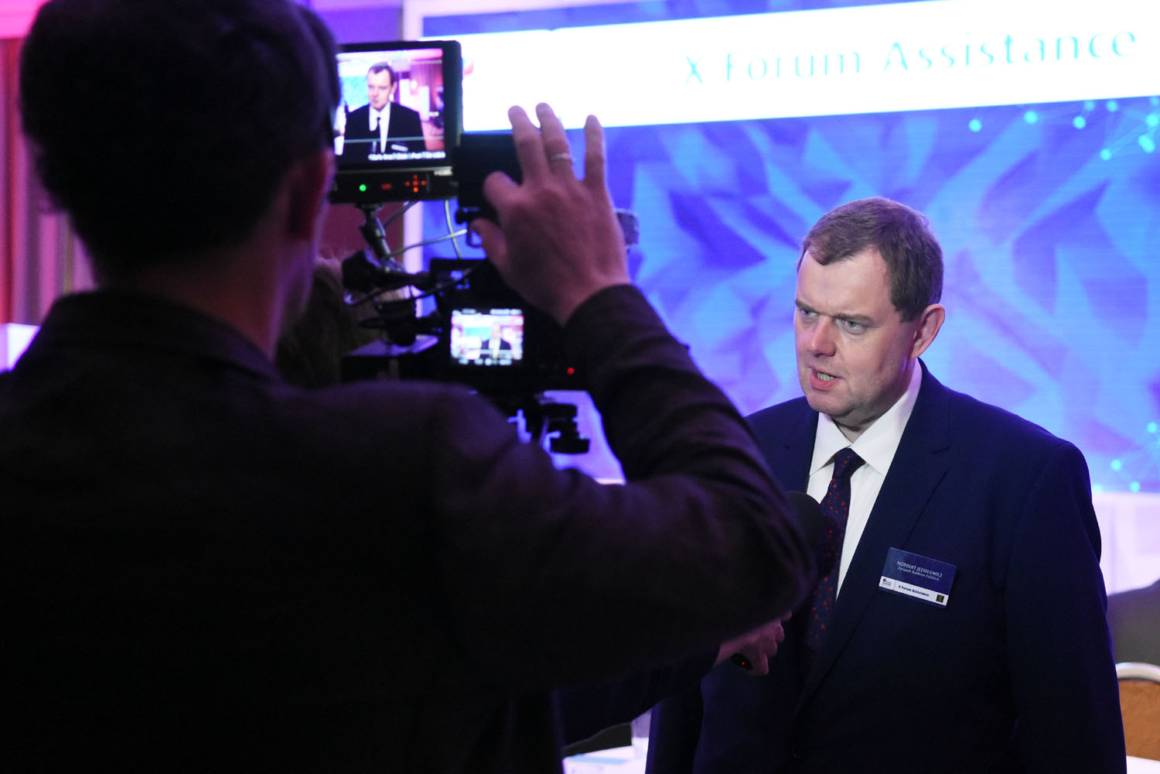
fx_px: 1837
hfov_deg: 35.1
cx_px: 580
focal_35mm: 57
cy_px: 387
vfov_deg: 23.8
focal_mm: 38
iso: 3200
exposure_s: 1/250
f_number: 2.8
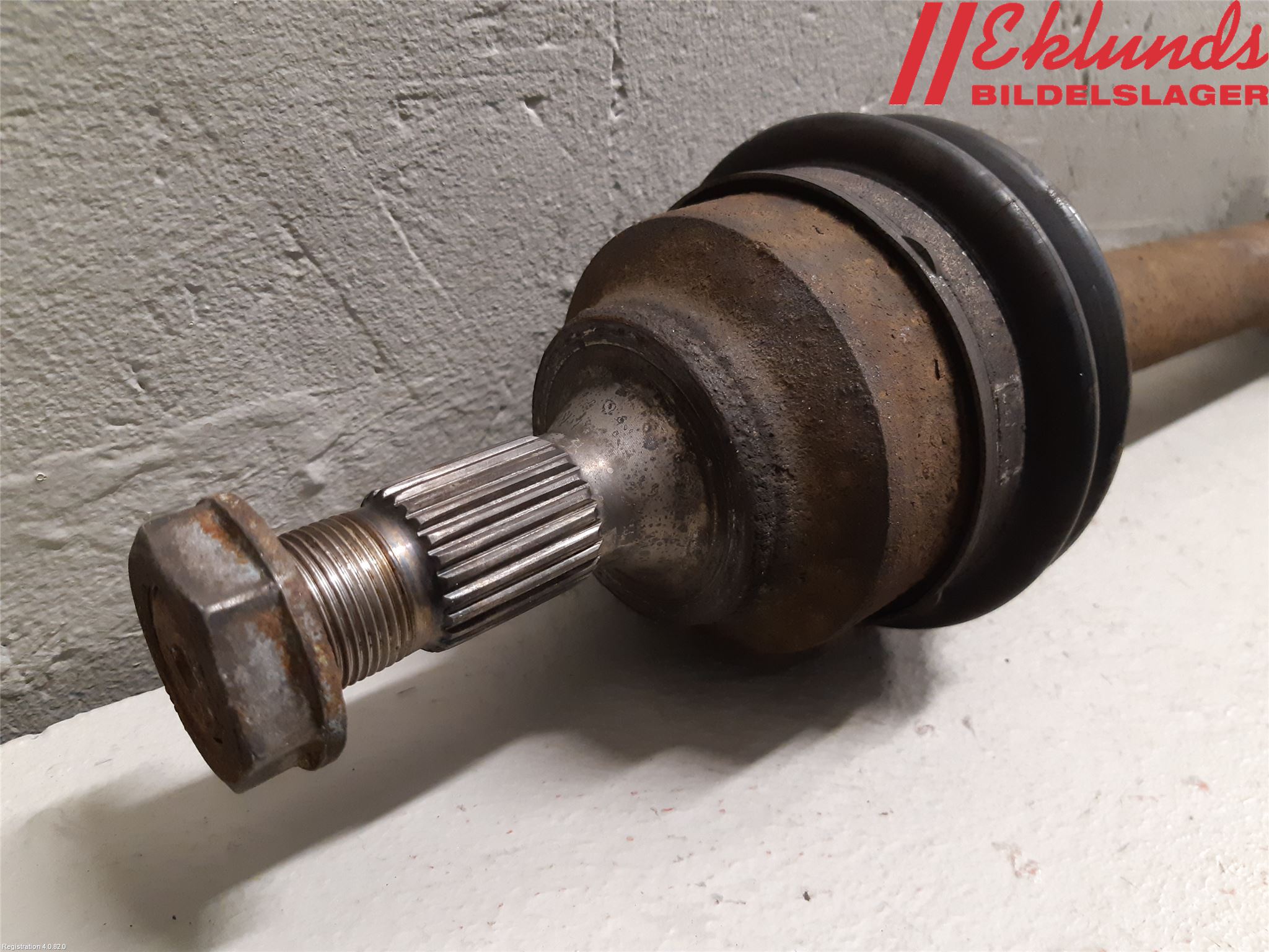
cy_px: 476
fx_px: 953
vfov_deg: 53.1
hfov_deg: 67.3
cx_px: 634
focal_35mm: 26
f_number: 1.7
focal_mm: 3.93
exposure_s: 1/33
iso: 250
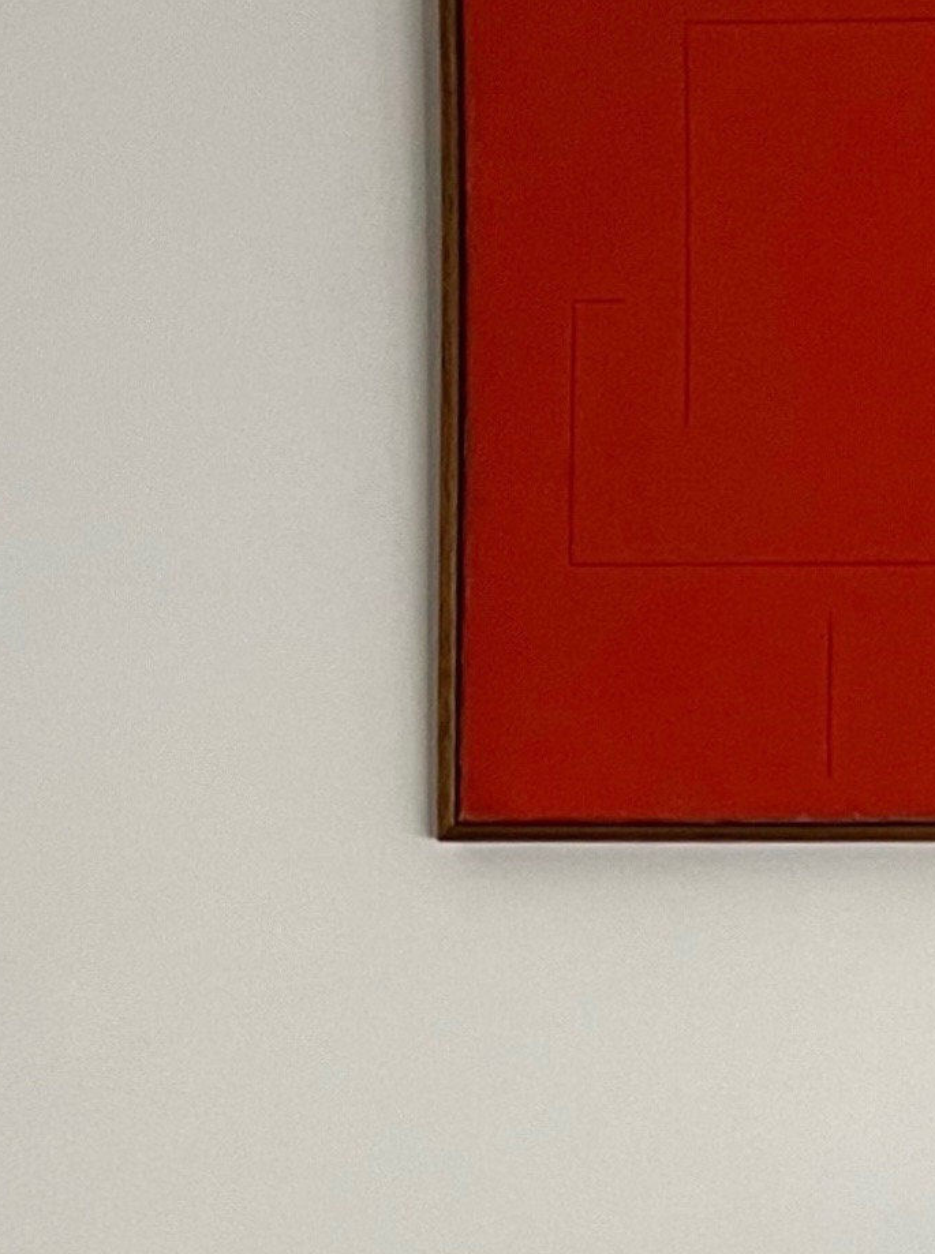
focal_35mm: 114
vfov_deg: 15.7
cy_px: 1963
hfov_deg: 12.0
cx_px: 1659
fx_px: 4122
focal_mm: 5.7
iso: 250
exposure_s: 1/60
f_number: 1.5
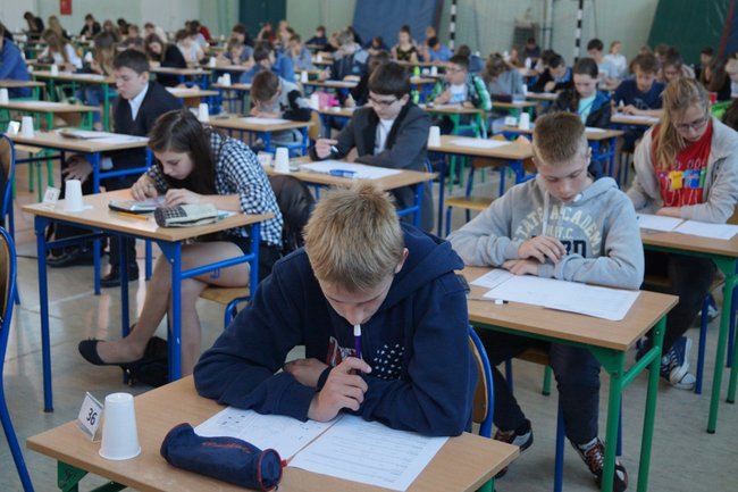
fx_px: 922
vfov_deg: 29.8
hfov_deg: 43.6
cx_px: 369
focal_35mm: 45
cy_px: 246
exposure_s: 1/160
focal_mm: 30
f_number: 4.5
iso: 1250
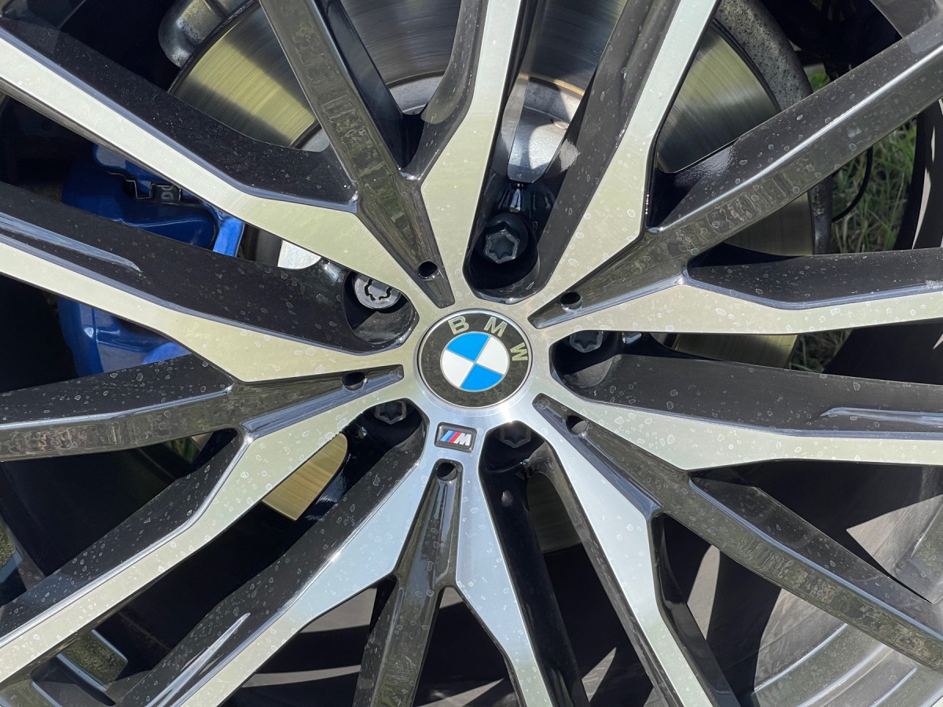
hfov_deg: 30.3
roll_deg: -3.2
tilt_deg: -28.5
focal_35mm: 64
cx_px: 472
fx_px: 1743
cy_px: 354
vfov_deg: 22.9
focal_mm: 7.5
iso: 20
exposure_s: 1/355
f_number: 2.2
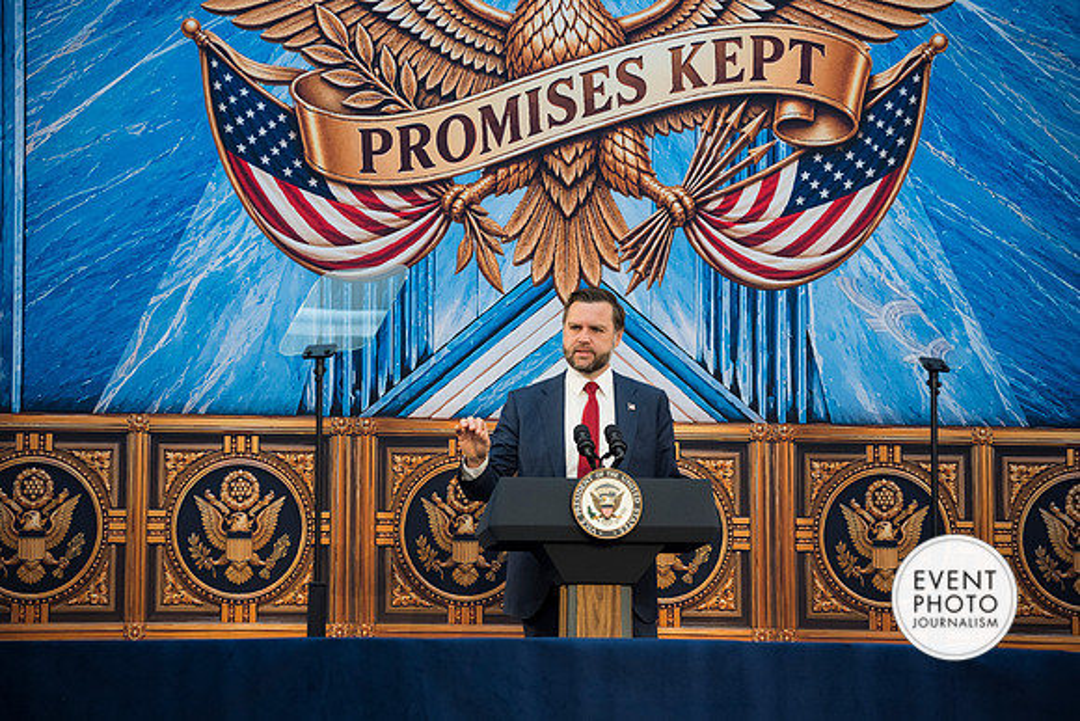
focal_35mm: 116
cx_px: 540
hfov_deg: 17.6
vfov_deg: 11.8
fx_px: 3481
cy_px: 360
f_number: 4.8
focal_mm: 116
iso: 900
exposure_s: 1/400
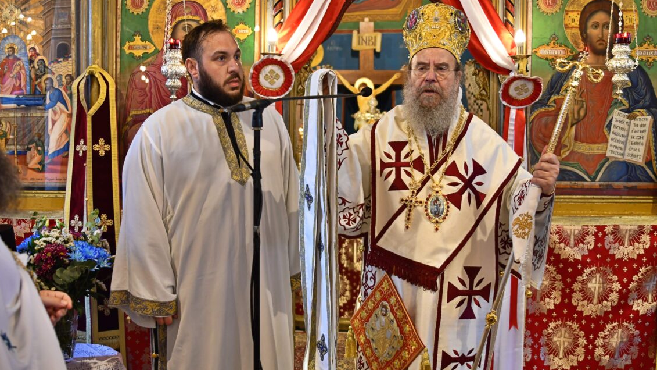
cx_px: 327
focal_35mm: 38
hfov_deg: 52.8
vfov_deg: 31.2
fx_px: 662
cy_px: 175
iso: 1000
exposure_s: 1/125
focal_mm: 24
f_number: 2.8
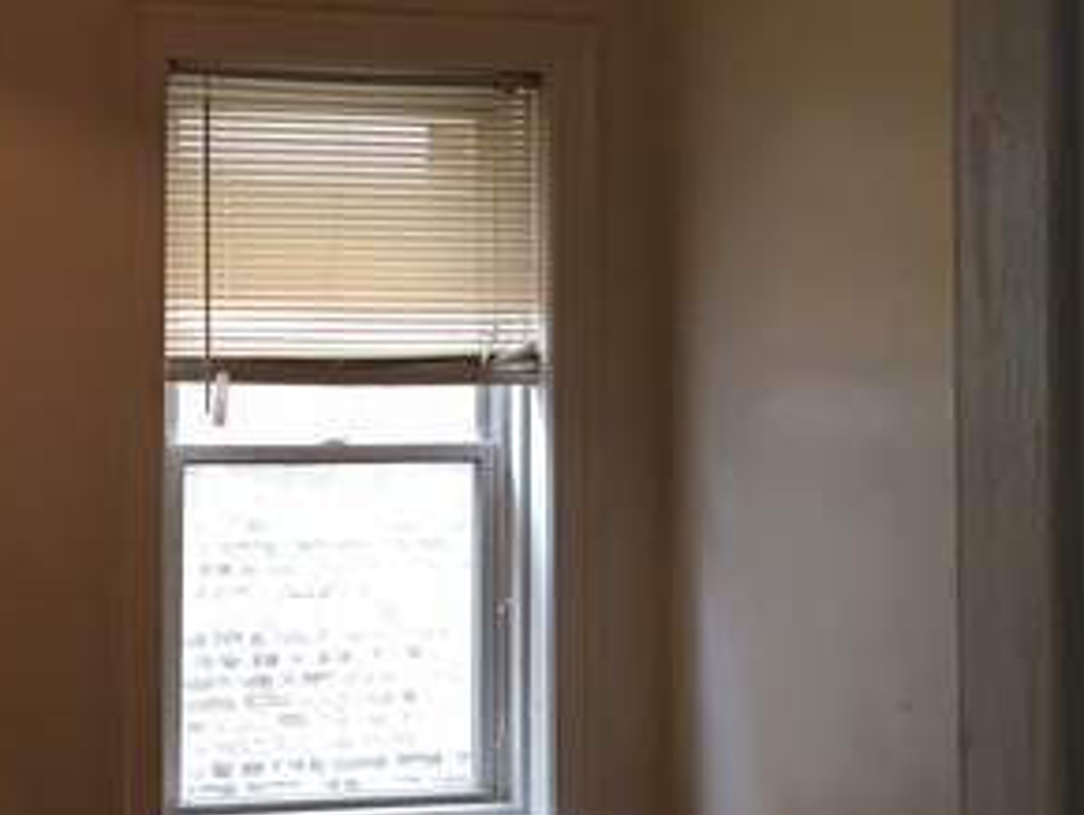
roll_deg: -0.5
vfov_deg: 22.9
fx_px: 2006
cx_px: 135
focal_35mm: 64
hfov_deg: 29.2
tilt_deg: +1.5
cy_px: 329
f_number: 2.2
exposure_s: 1/15
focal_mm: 4.15
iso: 64
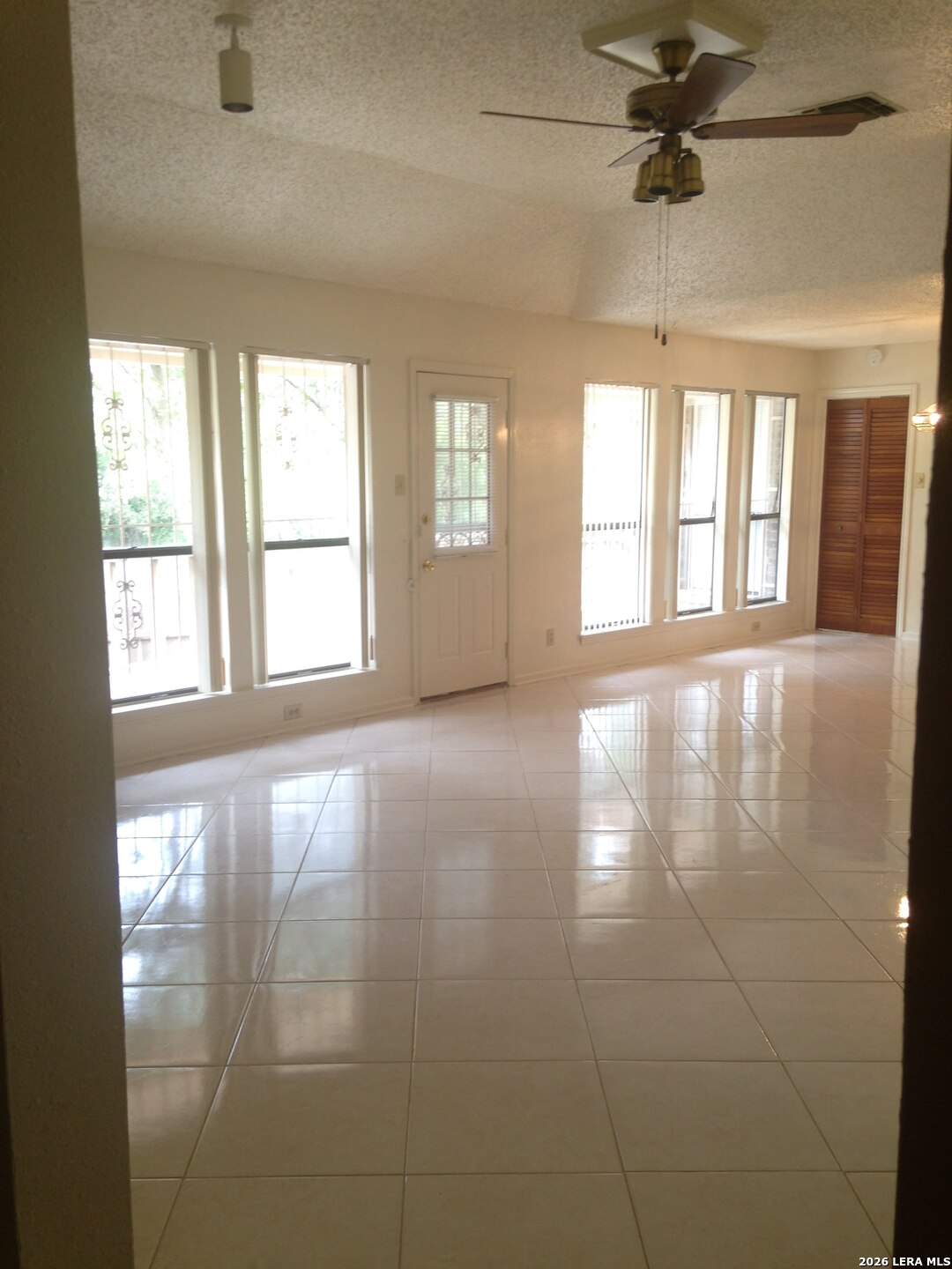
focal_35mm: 33
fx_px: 1210
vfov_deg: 55.4
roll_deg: -0.9
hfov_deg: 42.9
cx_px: 476
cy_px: 634
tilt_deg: -8.3
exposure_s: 1/20
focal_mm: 4.12
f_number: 2.4
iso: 64
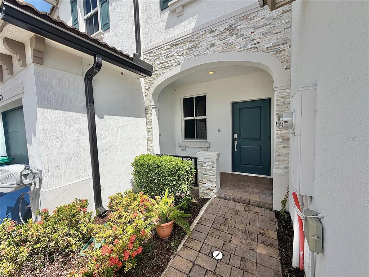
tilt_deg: -2.8
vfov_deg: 85.7
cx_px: 184
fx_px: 149
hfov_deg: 102.1
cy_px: 138
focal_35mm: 14
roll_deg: +1.5
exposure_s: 1/914
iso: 20
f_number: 2.2
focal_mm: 2.22
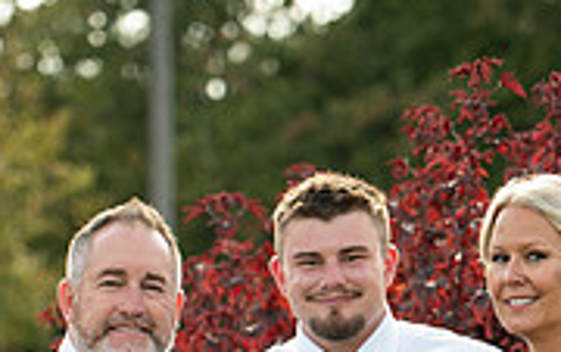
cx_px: 355
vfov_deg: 5.6
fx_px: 3582
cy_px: 592
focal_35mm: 234
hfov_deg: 9.0
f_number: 2.8
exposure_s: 1/320
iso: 125
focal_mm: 92
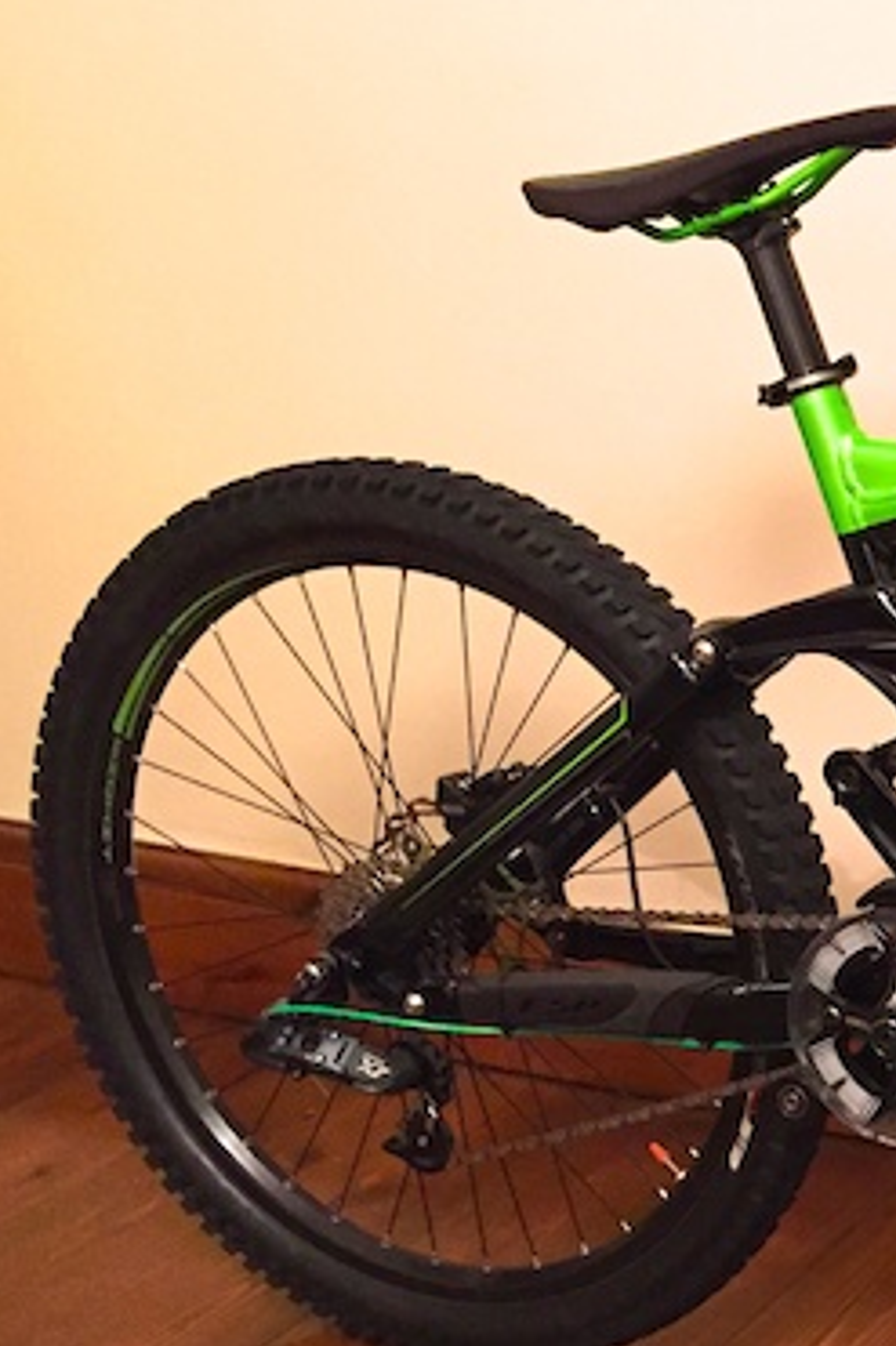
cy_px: 816
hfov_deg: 18.4
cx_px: 1360
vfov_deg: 30.9
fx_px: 2429
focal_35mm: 65
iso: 250
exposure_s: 1/17
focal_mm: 4.15
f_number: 2.2
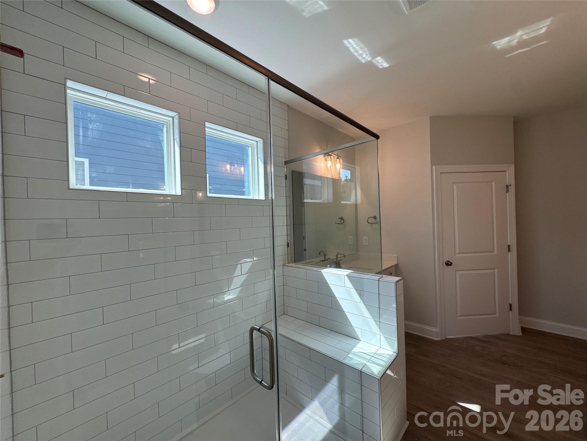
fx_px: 237
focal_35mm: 14
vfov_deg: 85.7
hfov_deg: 102.1
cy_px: 220
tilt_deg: +1.0
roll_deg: +2.0
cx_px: 294
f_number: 2.2
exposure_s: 1/156
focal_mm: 2.22
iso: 40
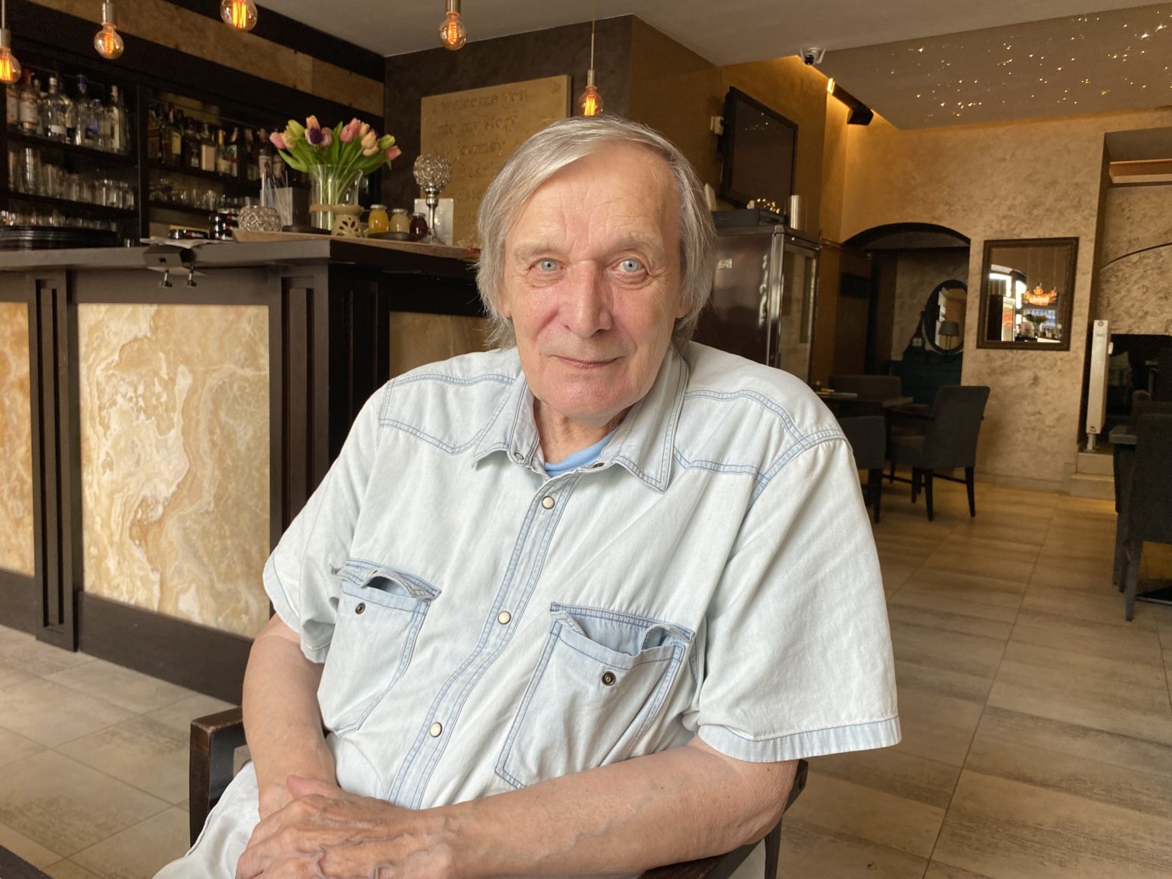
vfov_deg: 53.1
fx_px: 880
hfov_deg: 67.3
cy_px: 440
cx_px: 586
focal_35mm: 26
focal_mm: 4.25
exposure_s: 1/98
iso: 100
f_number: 1.8
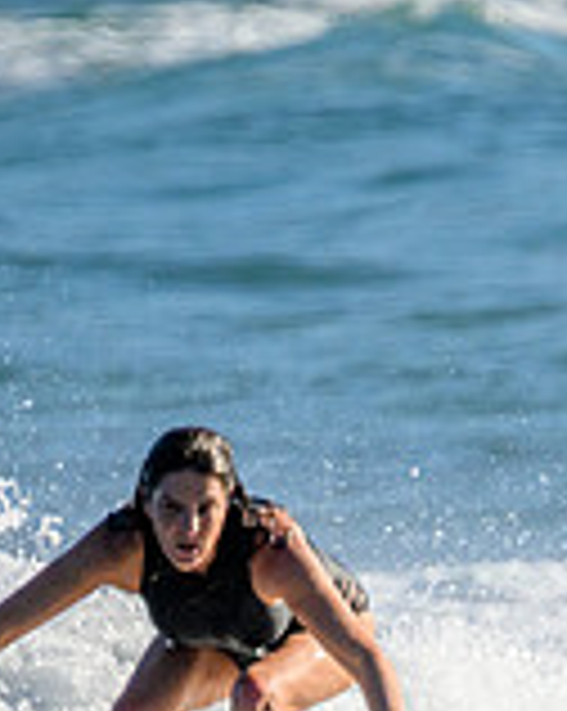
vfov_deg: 0.6
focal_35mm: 3205
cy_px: 954
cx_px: 521
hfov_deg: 0.5
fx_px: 67359
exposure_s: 1/2000
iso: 1000
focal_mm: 800
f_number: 11
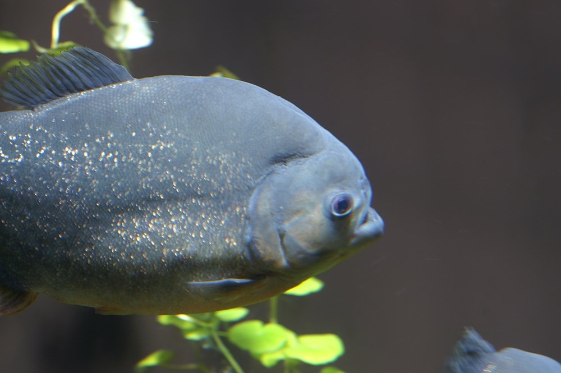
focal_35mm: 150
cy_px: 186
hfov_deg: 13.7
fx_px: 2336
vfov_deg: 9.1
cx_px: 280
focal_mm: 100
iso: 100
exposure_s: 1/3
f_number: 4.5
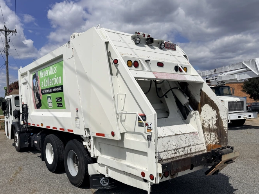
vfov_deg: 48.1
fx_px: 217
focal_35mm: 29
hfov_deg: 61.3
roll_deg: +2.2
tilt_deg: -2.7
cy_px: 113
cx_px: 109
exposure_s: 1/17544
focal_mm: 6.76
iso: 80
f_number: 1.78
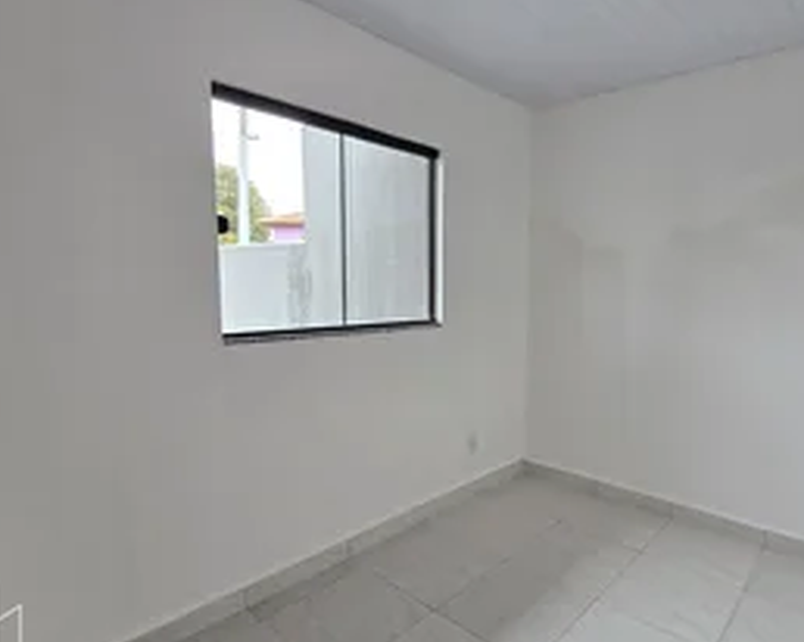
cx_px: 502
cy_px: 344
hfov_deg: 81.8
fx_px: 452
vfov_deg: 70.7
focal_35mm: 19
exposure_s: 1/60
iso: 64
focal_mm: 2.2
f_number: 2.2
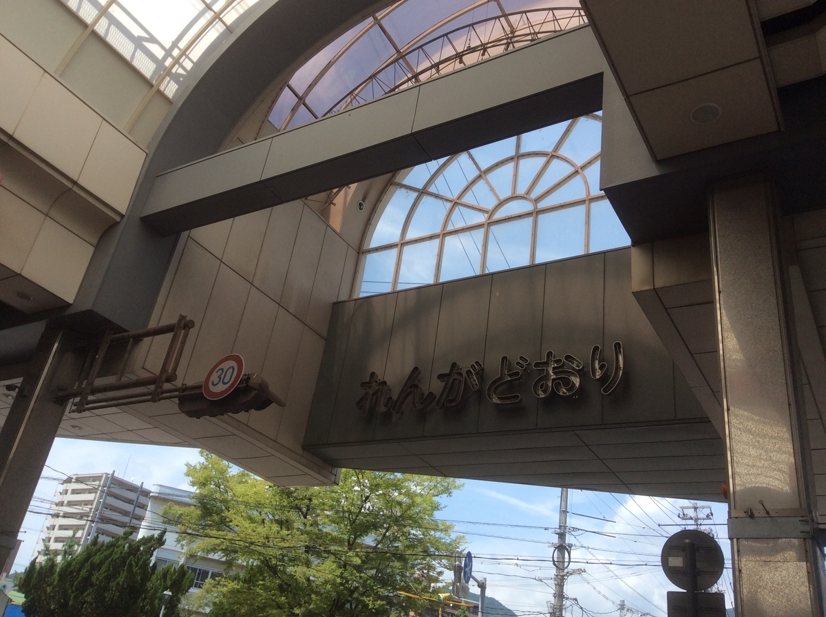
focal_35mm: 32
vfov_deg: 44.0
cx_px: 413
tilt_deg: +27.8
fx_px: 762
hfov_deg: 56.9
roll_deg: -8.9
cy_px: 308
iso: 32
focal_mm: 3.3
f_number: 2.4
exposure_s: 1/907
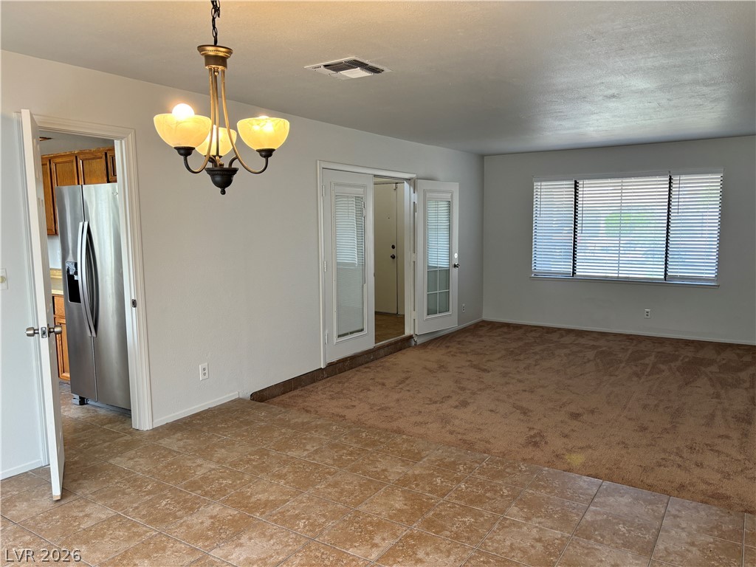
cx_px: 378
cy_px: 284
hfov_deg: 67.3
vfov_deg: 53.1
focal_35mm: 26
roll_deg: +0.1
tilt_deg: -6.6
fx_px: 568
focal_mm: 5.96
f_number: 1.6
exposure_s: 1/60
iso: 80
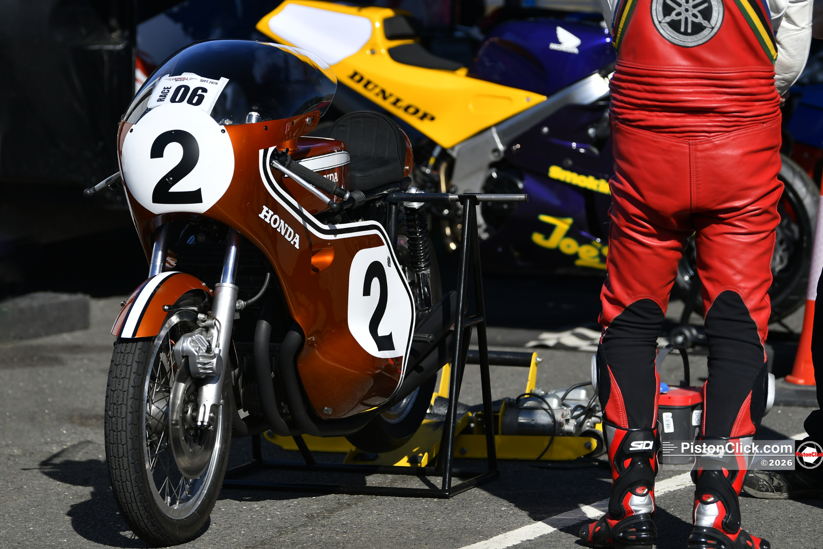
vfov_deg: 7.0
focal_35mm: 195
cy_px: 274
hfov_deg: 10.5
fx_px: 4457
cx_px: 412
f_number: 3.2
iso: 100
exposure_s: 1/1000
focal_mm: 130
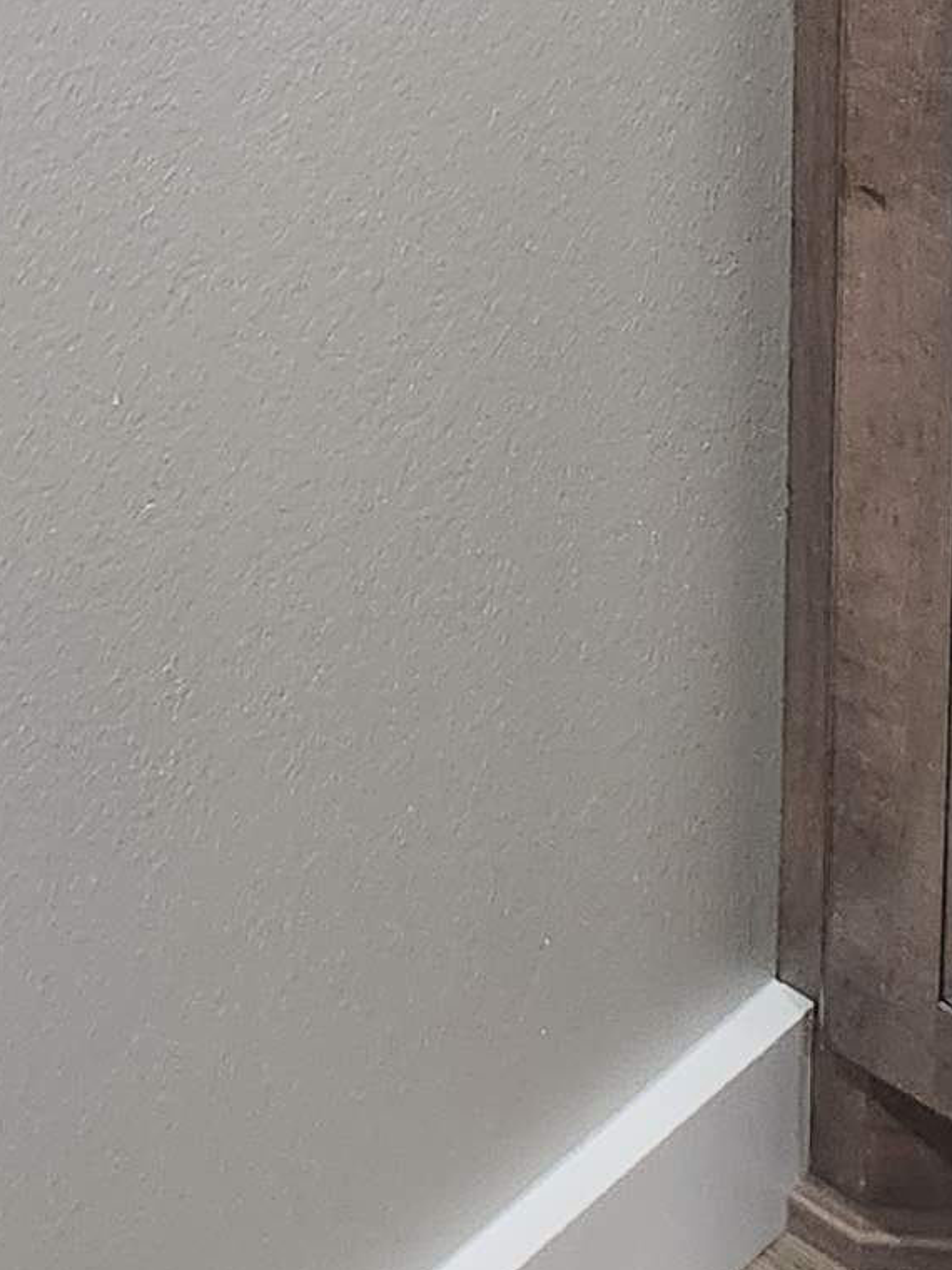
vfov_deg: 13.1
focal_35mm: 121
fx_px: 4437
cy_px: -1581
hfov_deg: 10.8
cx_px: -1177
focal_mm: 5.4
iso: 320
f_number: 1.8
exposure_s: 1/120
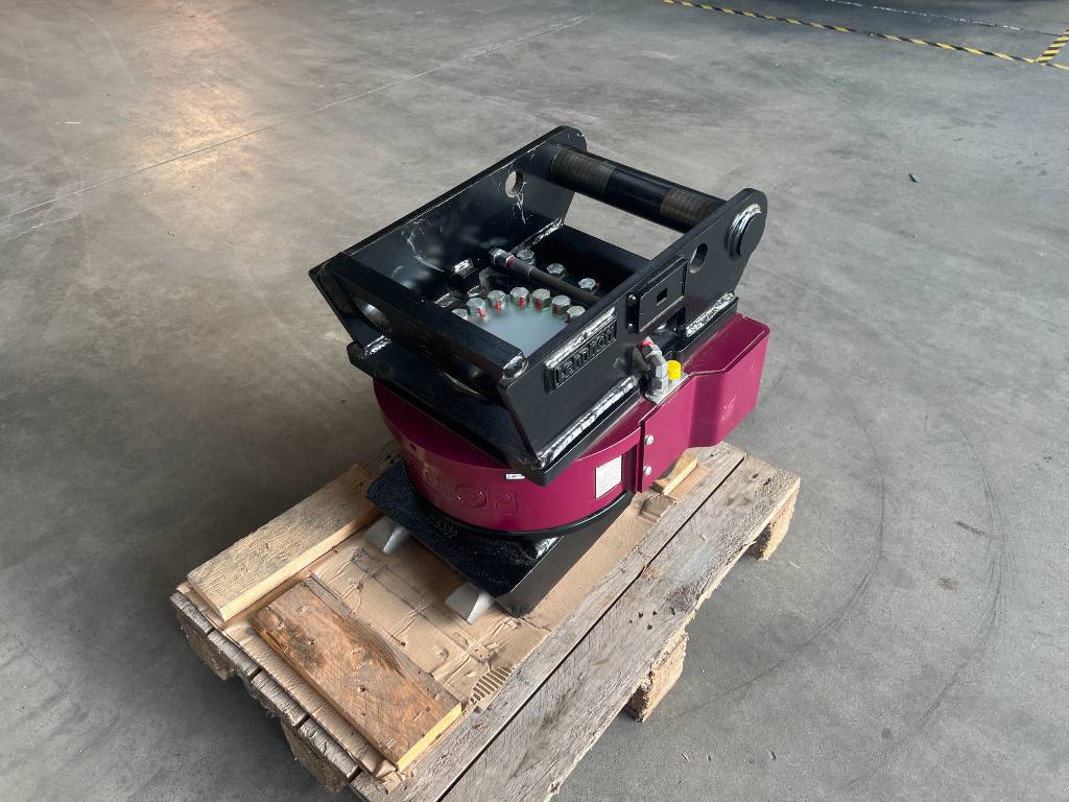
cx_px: 534
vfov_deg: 53.1
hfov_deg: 67.3
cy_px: 401
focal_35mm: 26
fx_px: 803
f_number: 1.5
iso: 64
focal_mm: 5.7
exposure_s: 1/121
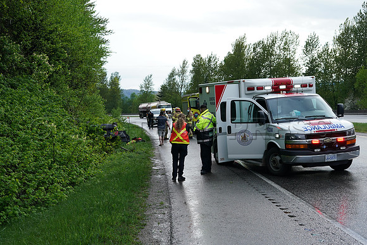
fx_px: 510
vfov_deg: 27.0
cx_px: 184
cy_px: 122
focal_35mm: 50
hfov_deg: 39.6
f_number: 5.6
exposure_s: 1/500
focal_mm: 50
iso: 500
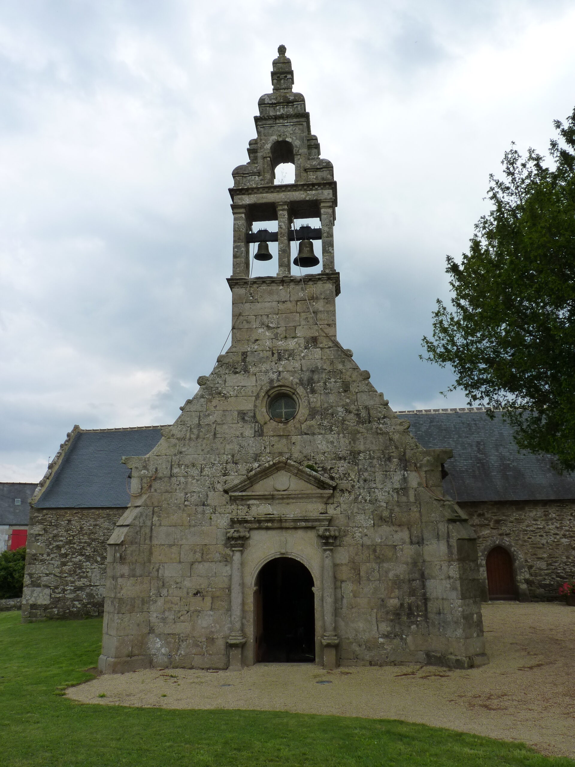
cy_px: 384
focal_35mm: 27
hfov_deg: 51.4
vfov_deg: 65.3
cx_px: 288
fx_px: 598
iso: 125
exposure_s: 1/200
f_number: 5.6
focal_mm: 4.8
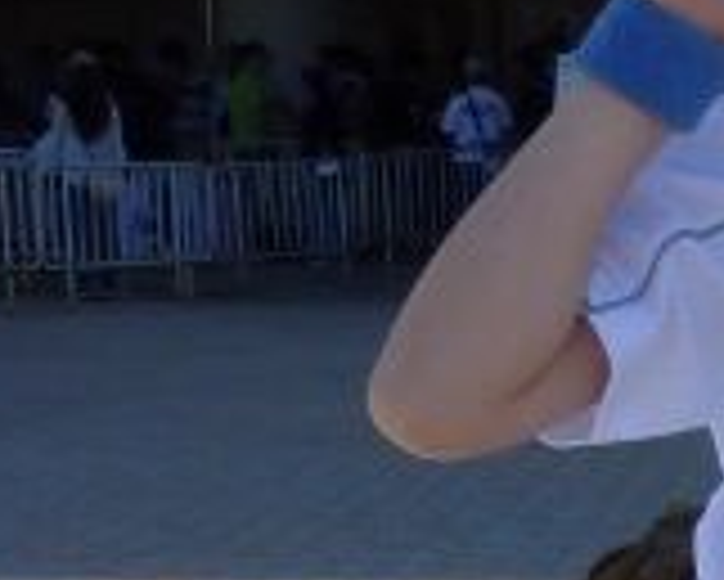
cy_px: 764
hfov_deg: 10.8
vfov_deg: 9.8
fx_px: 3323
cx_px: 1668
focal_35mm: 155
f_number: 3.3
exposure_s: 1/640
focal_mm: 4.5
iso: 80
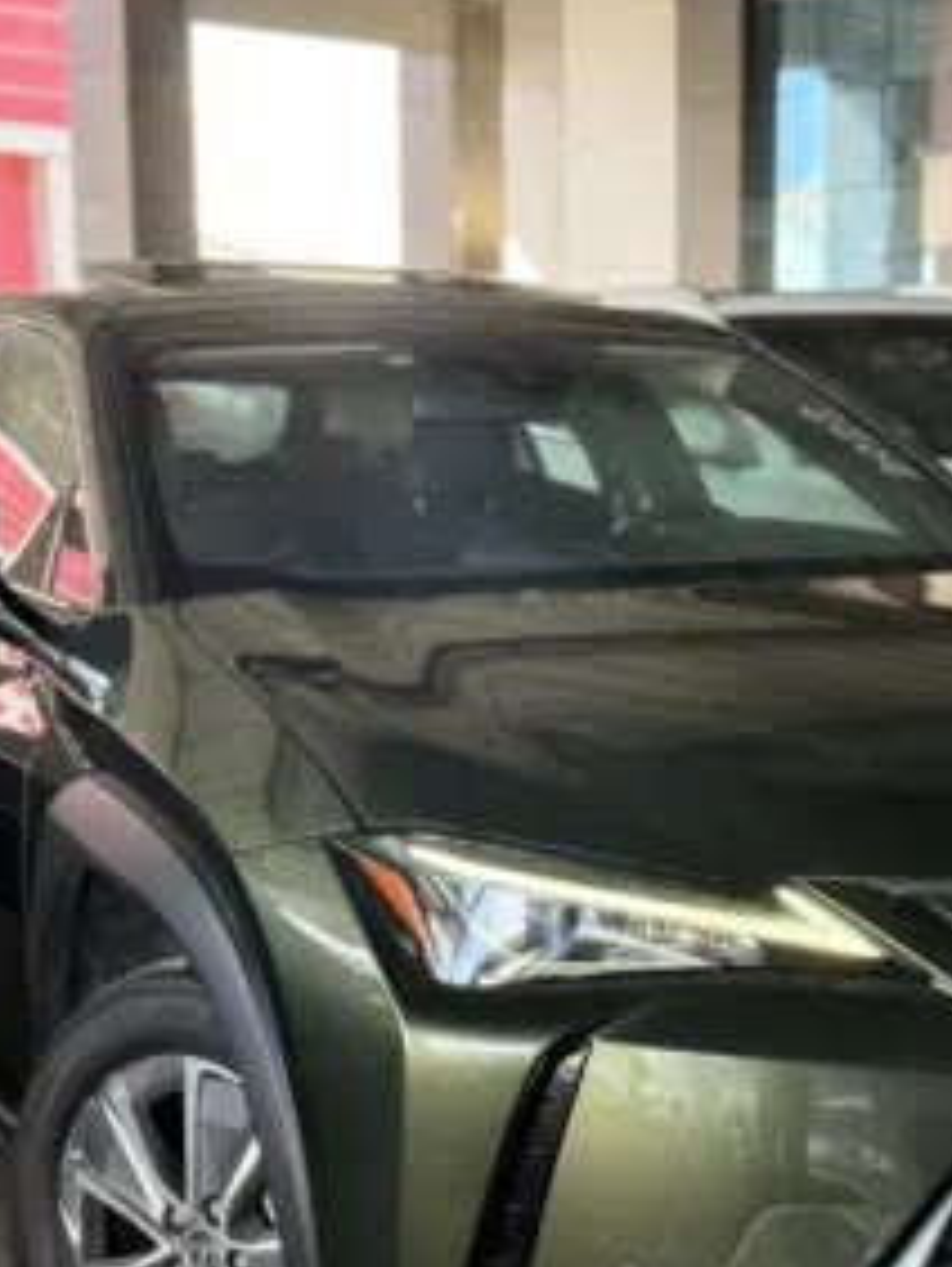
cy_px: 804
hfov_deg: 21.5
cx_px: 656
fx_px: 2490
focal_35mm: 68
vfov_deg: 28.4
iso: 160
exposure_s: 1/117
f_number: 1.78
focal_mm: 6.76
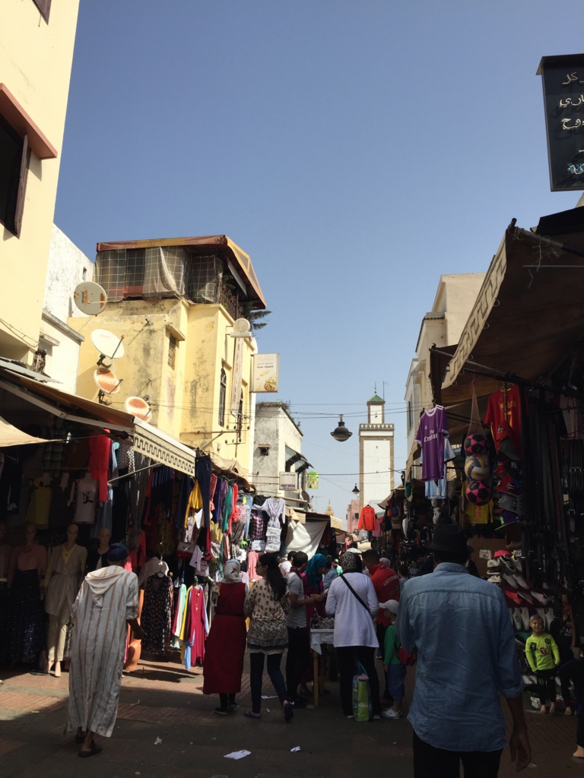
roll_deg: -1.0
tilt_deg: +15.5
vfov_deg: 61.7
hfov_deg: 48.2
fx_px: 652
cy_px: 389
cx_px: 292
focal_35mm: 29
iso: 32
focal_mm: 4.15
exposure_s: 1/2198
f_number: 2.2
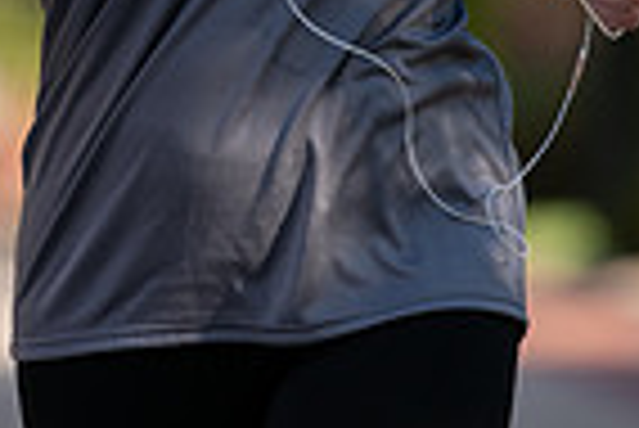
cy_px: -92
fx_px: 21819
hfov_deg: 1.7
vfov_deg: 1.1
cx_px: 45
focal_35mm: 1228
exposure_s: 1/800
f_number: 4.5
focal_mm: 300
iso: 200
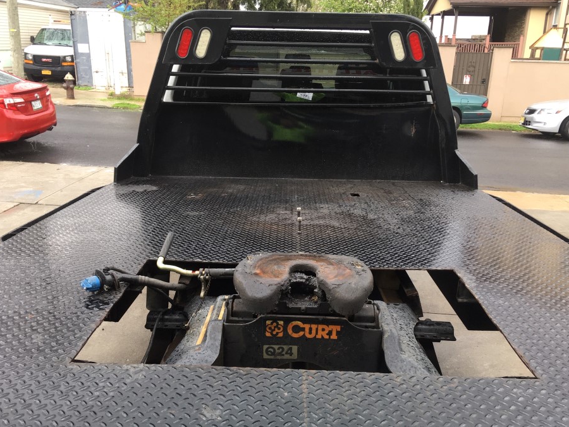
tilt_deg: -19.0
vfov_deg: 42.9
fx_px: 542
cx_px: 287
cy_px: 235
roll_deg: -1.3
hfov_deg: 55.4
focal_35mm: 33
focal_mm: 4.15
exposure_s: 1/120
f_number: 2.2
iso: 40
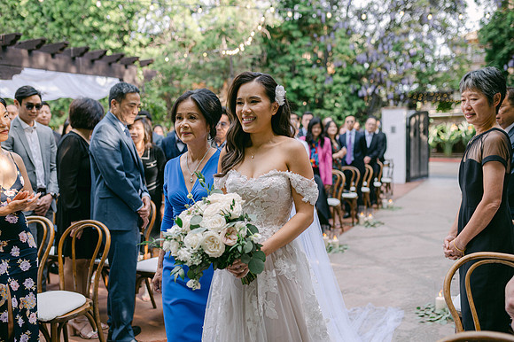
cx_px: 257
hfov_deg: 53.9
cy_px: 171
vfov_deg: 37.4
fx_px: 505
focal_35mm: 35
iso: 100
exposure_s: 1/320
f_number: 2.2
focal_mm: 35
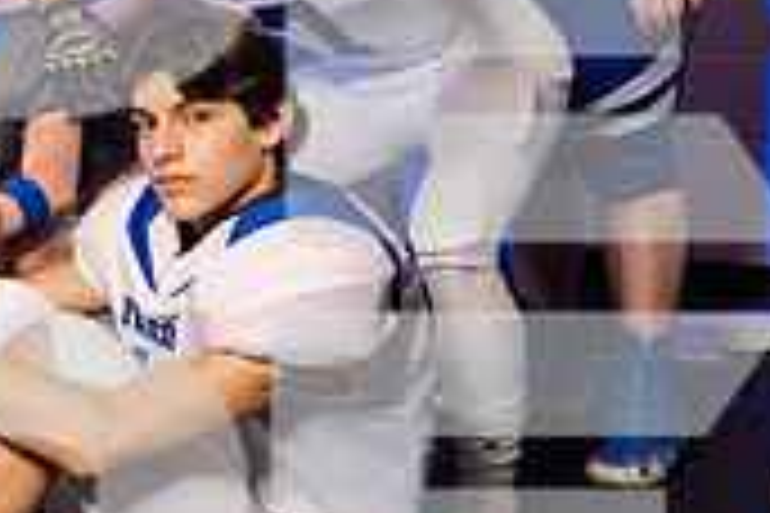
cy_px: 7
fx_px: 1818
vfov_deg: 15.8
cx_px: -342
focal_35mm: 85
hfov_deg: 20.8
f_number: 7.1
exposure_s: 1/200
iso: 400
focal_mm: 25
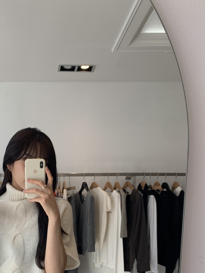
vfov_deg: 38.4
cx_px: 33
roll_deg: +0.3
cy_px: 232
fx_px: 371
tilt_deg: -14.7
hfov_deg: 30.0
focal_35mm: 47
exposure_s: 1/251
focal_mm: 4.25
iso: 25
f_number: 1.8
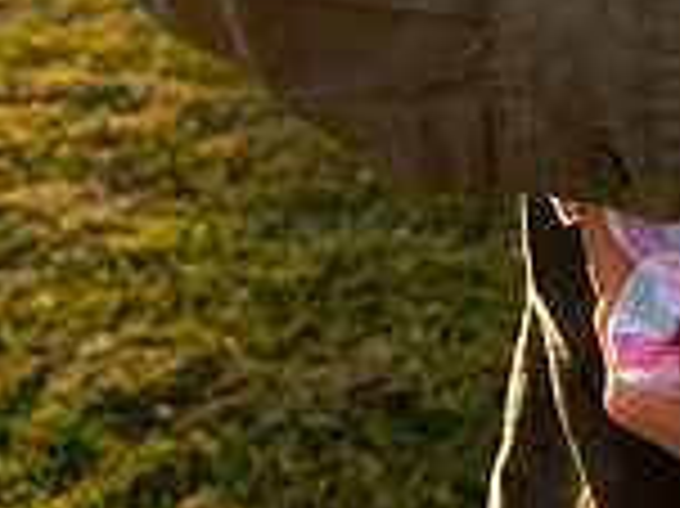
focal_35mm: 96
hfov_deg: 17.1
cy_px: -339
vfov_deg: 14.0
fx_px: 1884
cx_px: 1193
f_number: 5.6
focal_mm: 26
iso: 200
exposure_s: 1/320
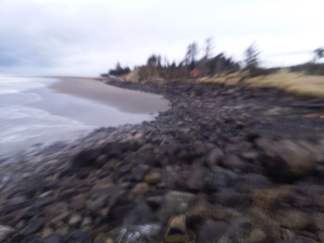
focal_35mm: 27
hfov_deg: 65.3
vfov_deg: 51.4
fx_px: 253
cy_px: 122
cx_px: 162
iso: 64
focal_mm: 2.91
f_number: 1.9
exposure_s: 1/60
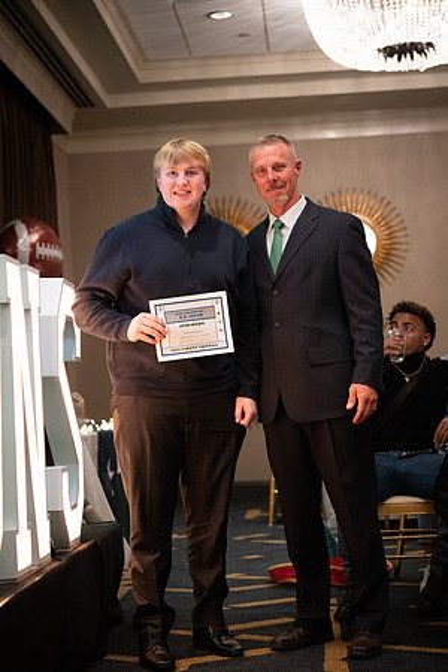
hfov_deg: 19.5
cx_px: 224
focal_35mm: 70
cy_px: 336
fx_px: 1307
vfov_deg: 28.8
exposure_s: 1/320
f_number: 2.8
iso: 12800
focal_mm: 70
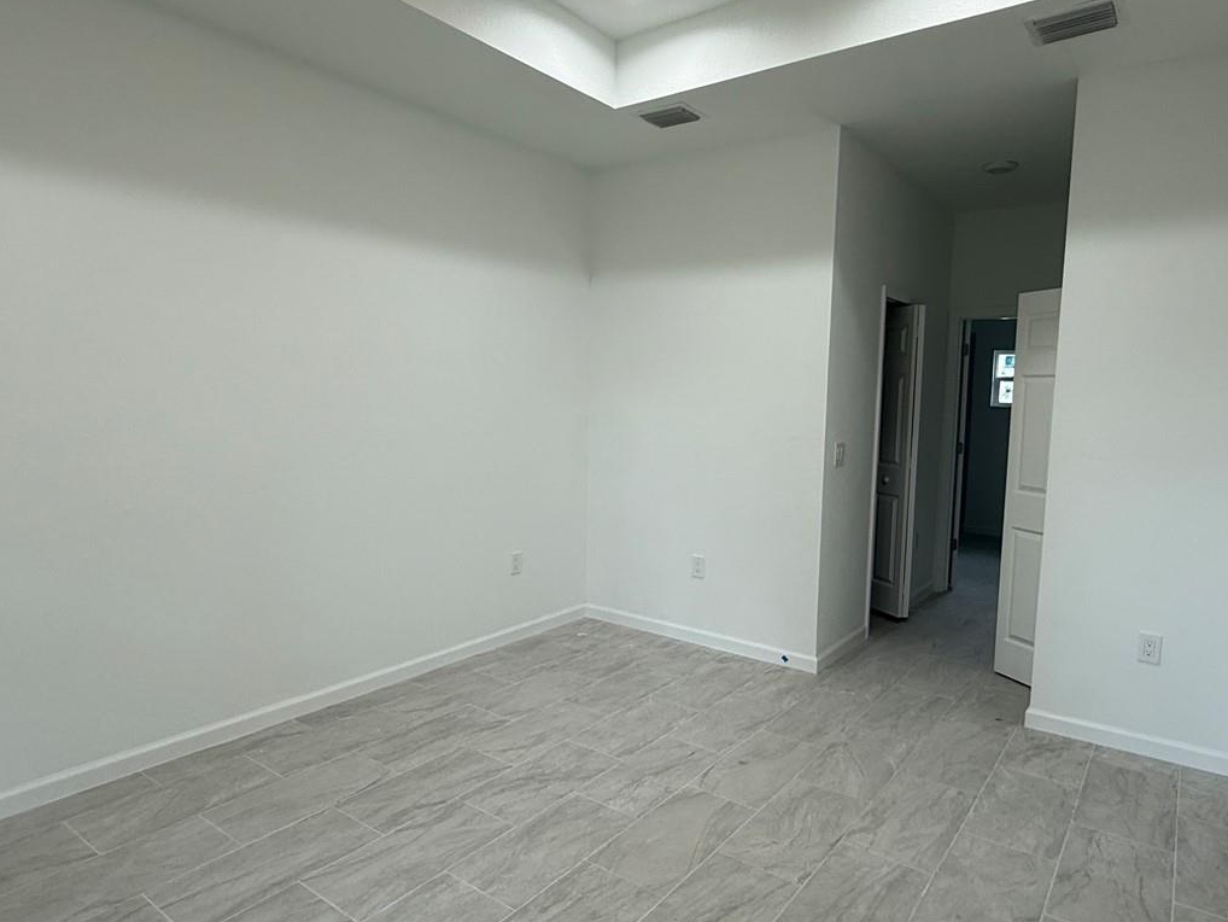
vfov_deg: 61.1
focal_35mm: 22
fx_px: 781
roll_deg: -1.8
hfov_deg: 76.3
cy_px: 461
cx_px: 648
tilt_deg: -5.4
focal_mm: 2.22
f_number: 2.2
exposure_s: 1/120
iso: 100
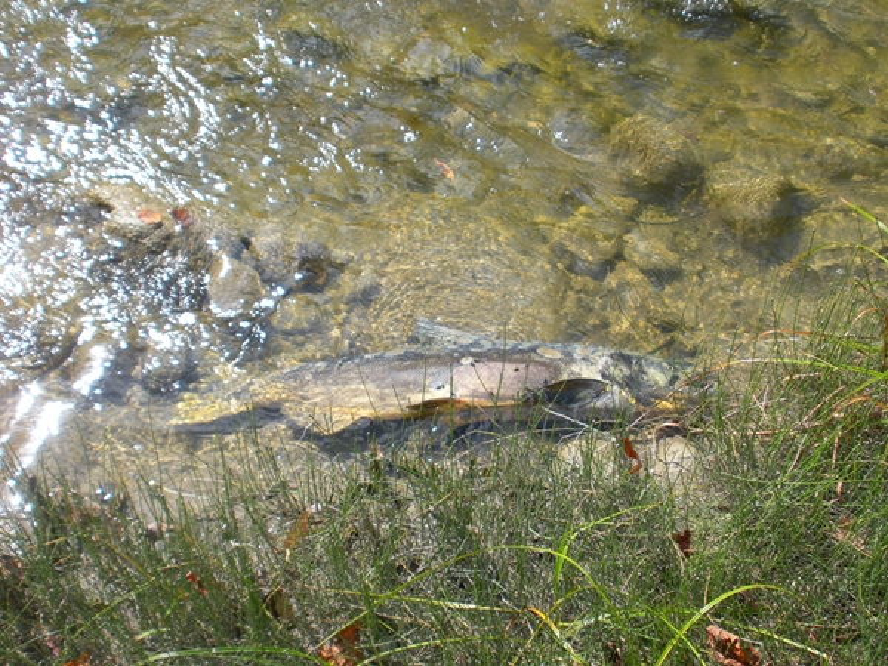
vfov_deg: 32.9
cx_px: 444
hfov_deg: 42.9
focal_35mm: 44
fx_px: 1129
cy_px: 333
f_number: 4
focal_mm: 7.7
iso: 64
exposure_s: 1/228
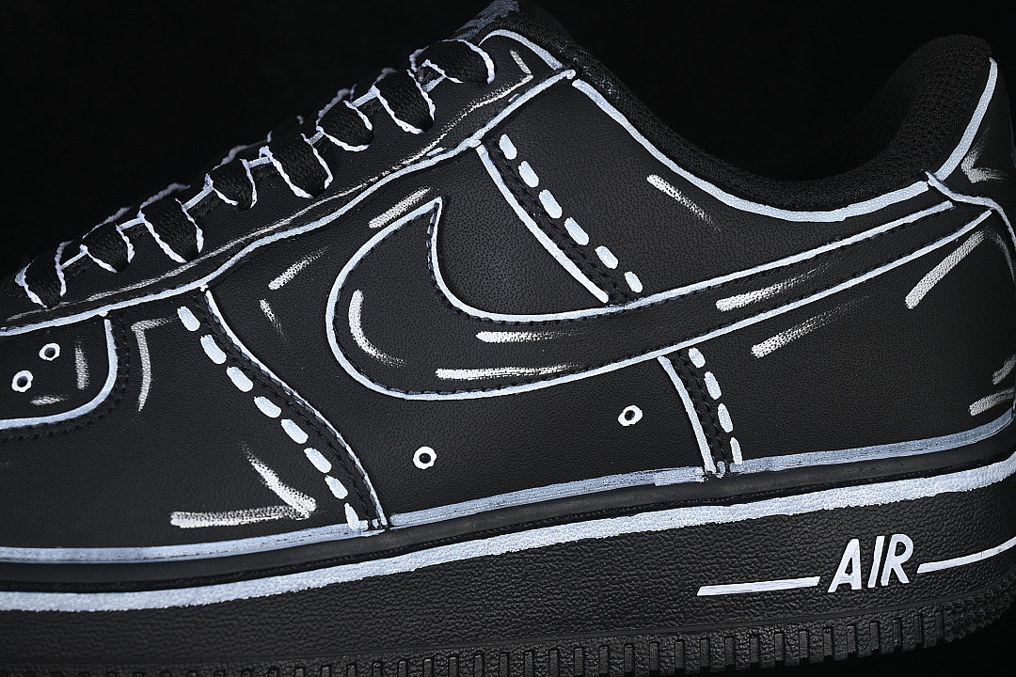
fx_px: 2117
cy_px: 338
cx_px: 508
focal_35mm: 75
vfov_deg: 18.2
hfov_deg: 27.0
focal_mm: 50
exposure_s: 1/50
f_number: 6.3
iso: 160
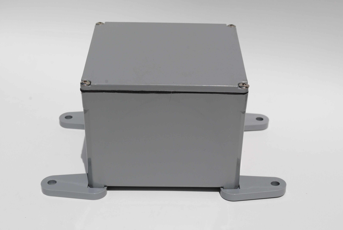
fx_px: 687
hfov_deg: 28.0
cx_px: 172
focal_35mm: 72
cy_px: 115
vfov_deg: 19.0
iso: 100
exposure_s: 1/500
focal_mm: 48
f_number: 11
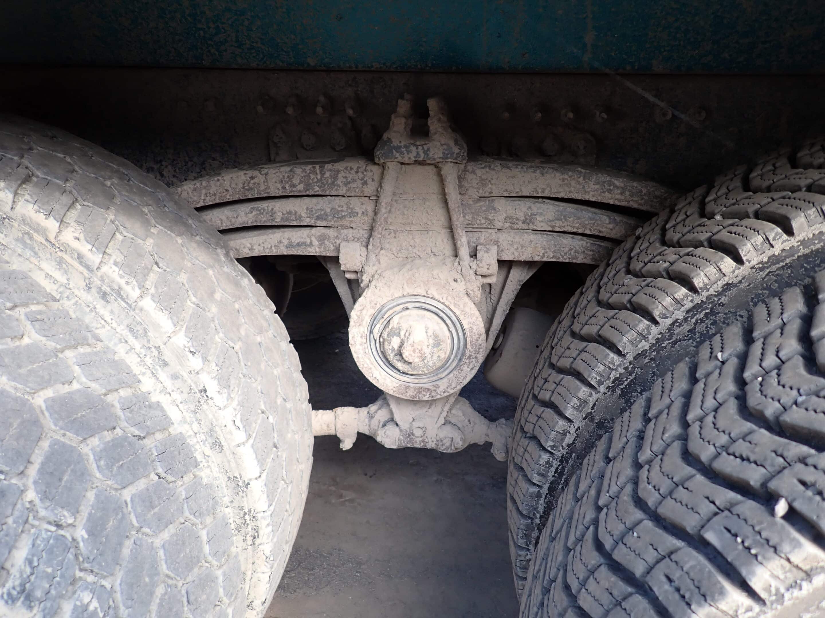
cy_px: 309
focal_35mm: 25
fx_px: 596
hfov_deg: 69.4
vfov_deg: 54.9
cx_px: 412
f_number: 2
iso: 100
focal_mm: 4.5
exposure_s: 1/200
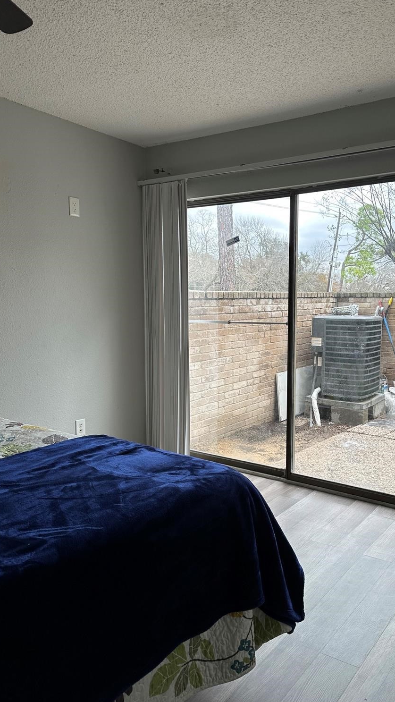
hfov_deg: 42.3
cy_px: 358
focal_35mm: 27
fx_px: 502
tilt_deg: -6.8
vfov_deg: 69.8
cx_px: 265
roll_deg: -0.9
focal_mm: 6.86
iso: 80
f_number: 1.78
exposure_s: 1/228
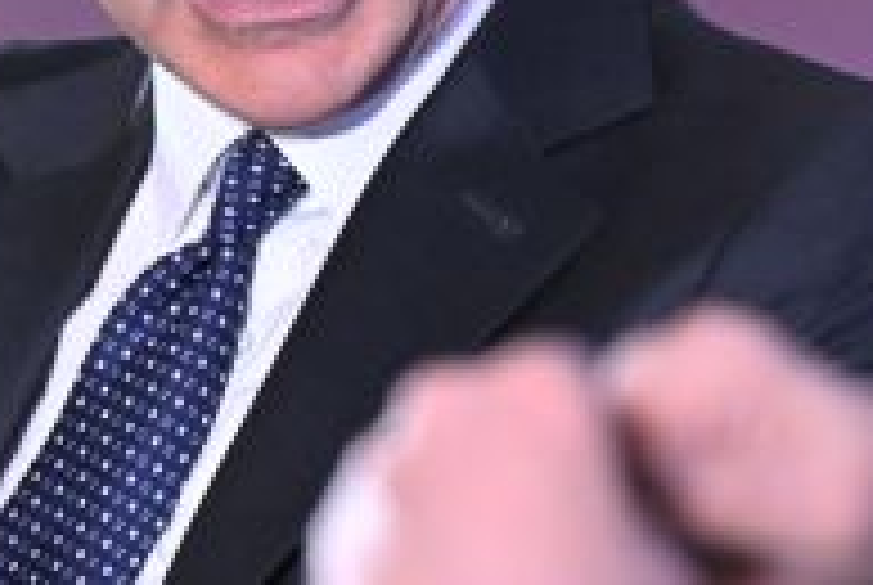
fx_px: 42963
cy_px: 101
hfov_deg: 1.2
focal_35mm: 1769
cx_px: 76
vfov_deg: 0.8
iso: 5000
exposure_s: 1/250
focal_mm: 430
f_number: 6
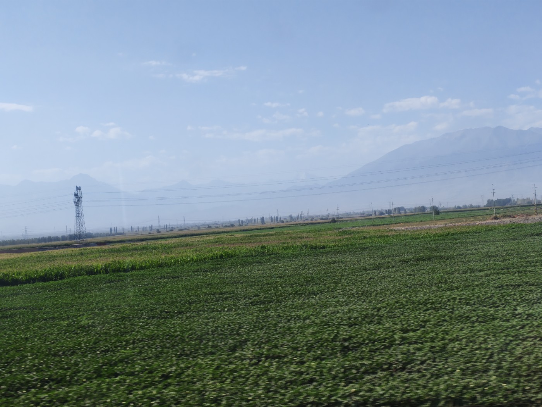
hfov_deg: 35.5
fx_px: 846
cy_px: 204
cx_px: 271
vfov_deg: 27.0
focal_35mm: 54
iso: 50
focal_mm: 5.52
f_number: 1.95
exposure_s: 1/400
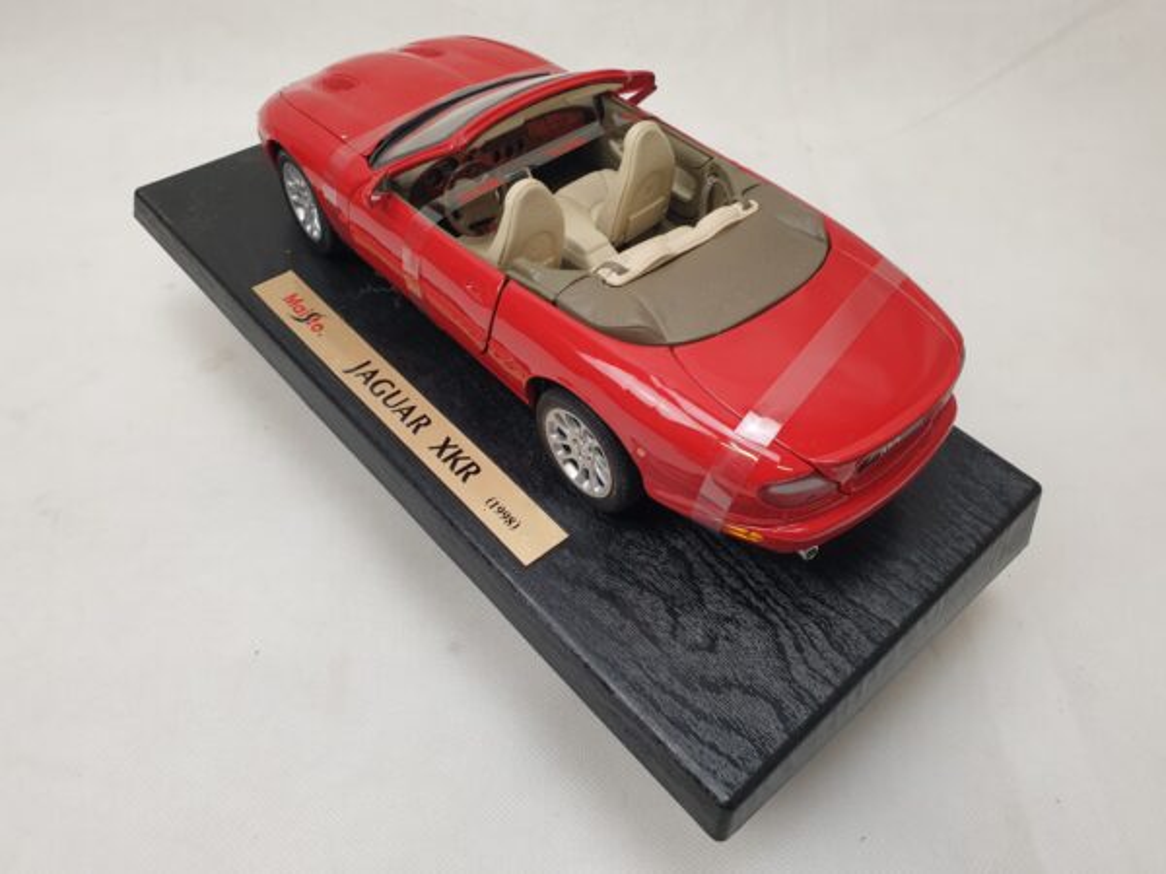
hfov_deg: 67.3
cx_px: 583
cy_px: 437
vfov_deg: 53.1
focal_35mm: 26
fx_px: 876
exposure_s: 1/50
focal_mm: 4.3
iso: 64
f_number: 2.4
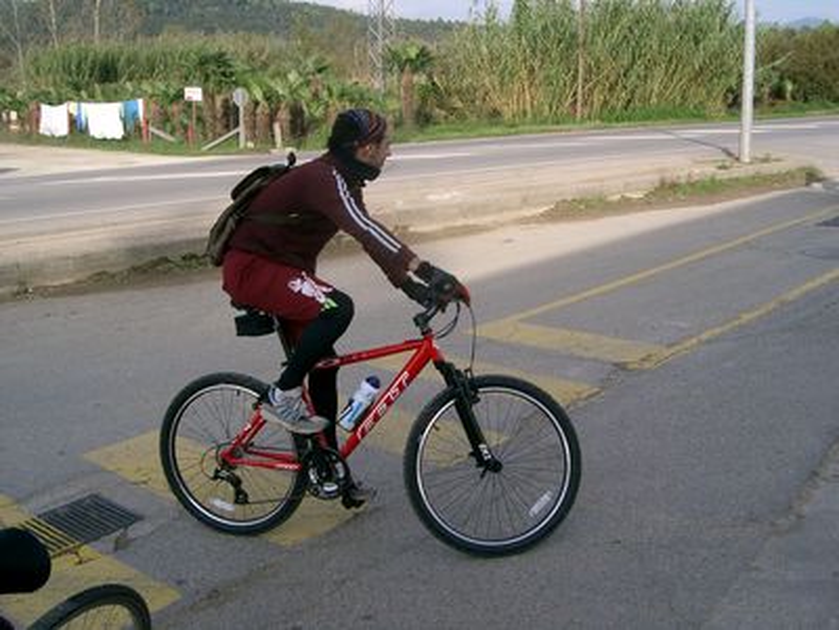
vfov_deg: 36.8
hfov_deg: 47.9
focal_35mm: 39
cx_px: 420
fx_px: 945
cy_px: 315
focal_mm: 8
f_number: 4.8
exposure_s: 1/400
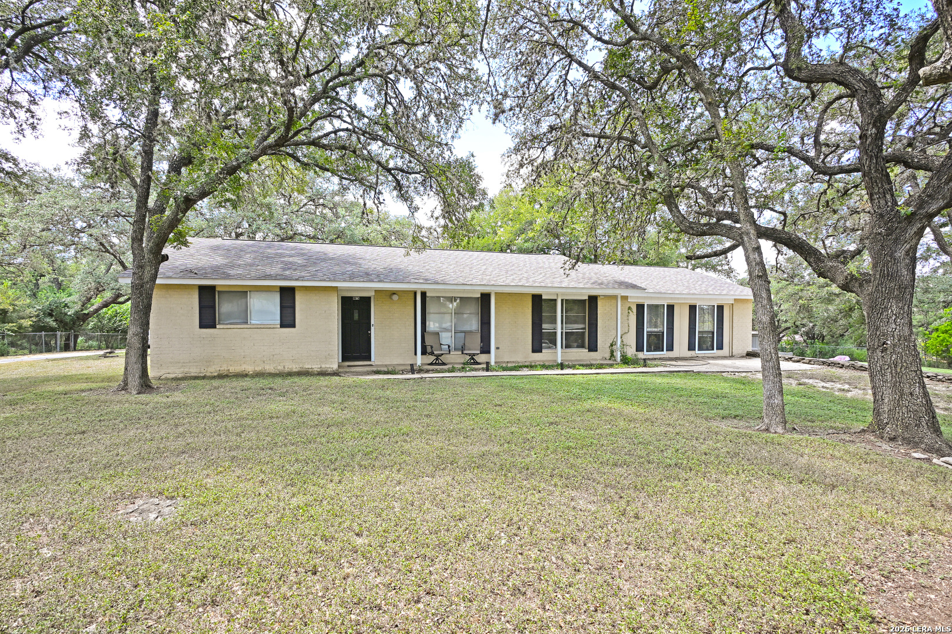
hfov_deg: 90.0
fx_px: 476
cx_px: 476
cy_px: 317
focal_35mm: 18
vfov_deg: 67.4
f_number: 4.5
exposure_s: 1/80
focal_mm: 12
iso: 64
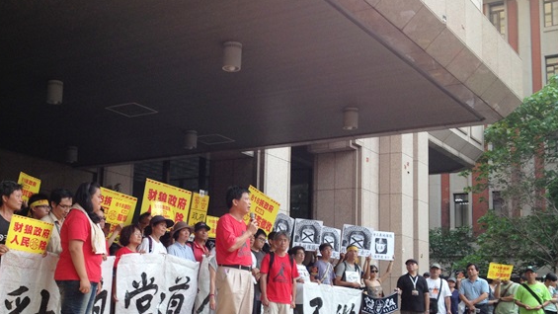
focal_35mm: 54
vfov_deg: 22.2
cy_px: 196
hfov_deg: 38.1
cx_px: 191
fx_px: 799
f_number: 2.4
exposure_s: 1/30
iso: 50
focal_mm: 4.28
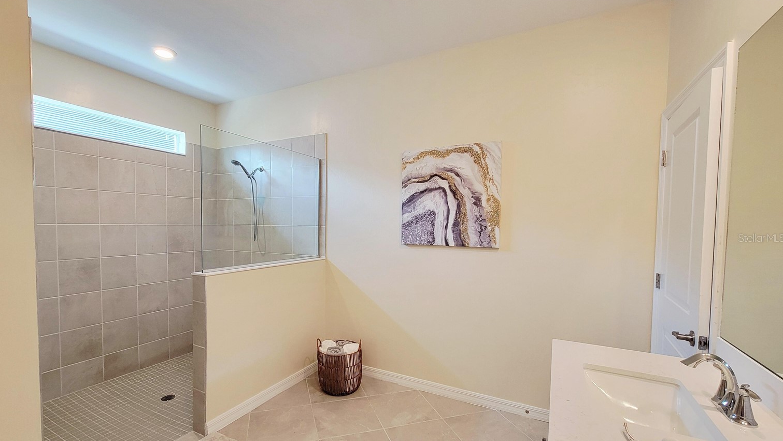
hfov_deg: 102.9
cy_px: 238
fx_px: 311
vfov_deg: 70.4
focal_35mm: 15
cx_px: 373
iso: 160
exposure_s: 1/60.2
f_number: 2.2
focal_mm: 2.2
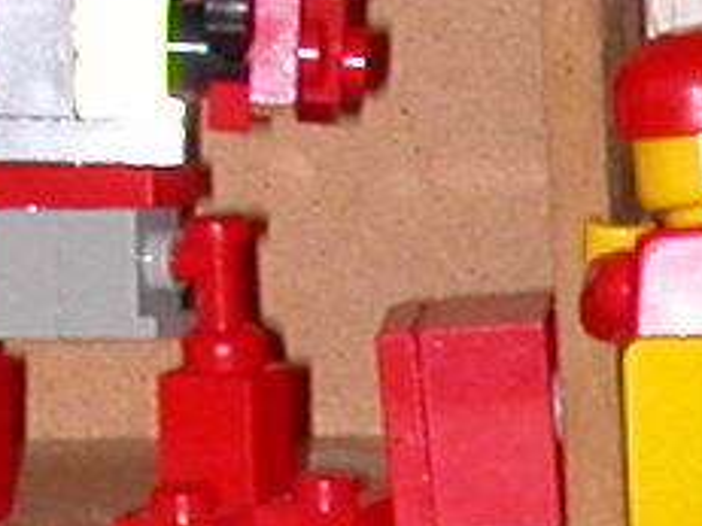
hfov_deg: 7.4
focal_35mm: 256
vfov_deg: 5.6
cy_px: 1189
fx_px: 5189
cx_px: 1468
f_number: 4.5
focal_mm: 5.6
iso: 100
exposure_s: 1/59.9
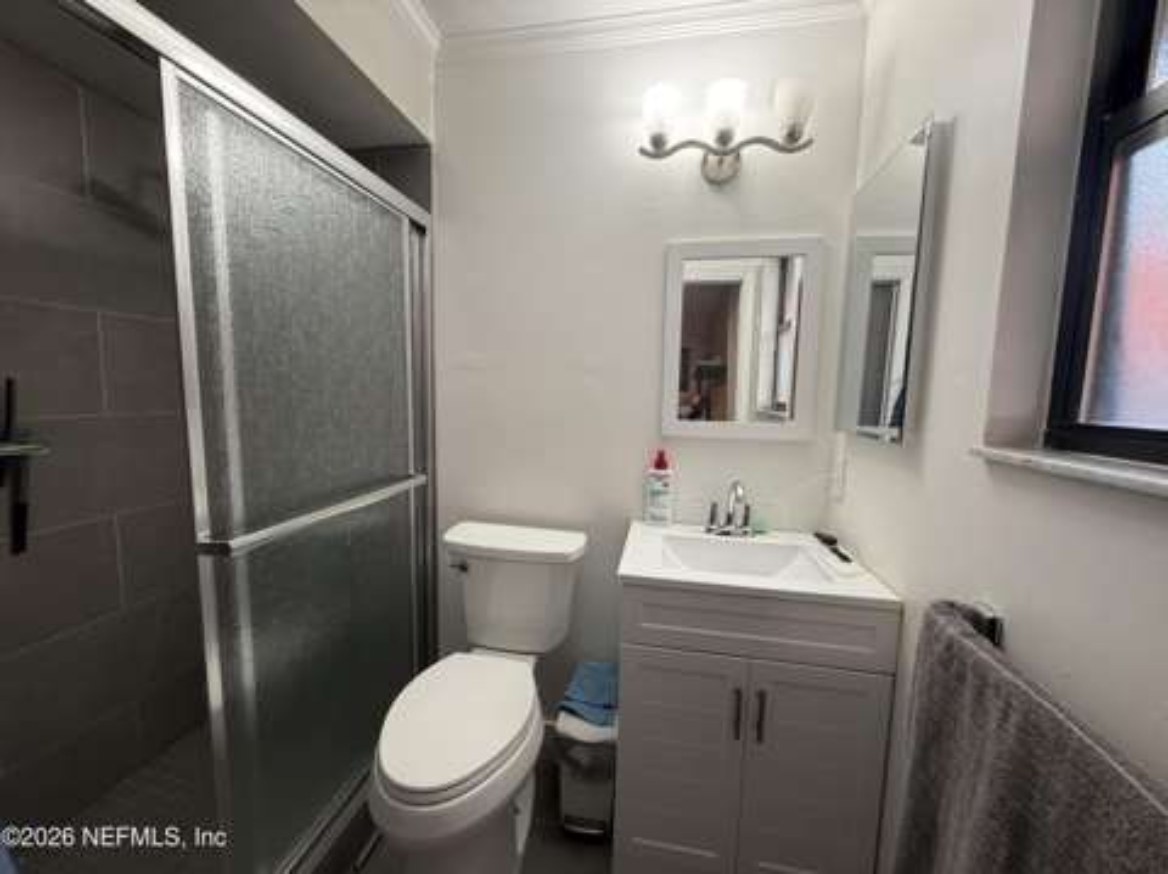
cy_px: 437
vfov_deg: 85.6
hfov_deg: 102.1
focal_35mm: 14
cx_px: 584
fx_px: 472
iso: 200
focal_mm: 2.22
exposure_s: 1/60
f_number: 2.2
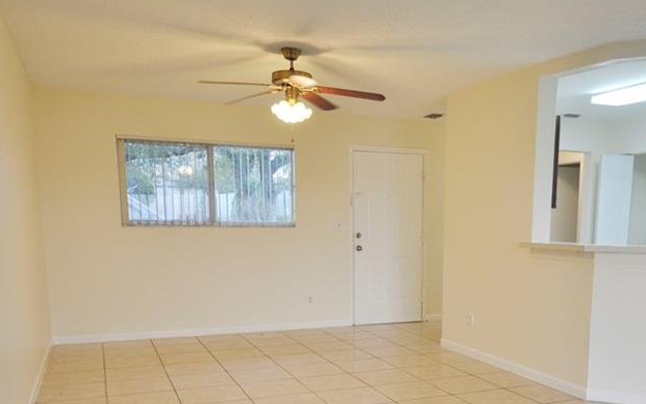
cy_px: 308
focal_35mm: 35
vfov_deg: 35.4
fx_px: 616
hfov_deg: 54.9
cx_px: 392
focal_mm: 14
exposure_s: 1/60
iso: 400
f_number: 4
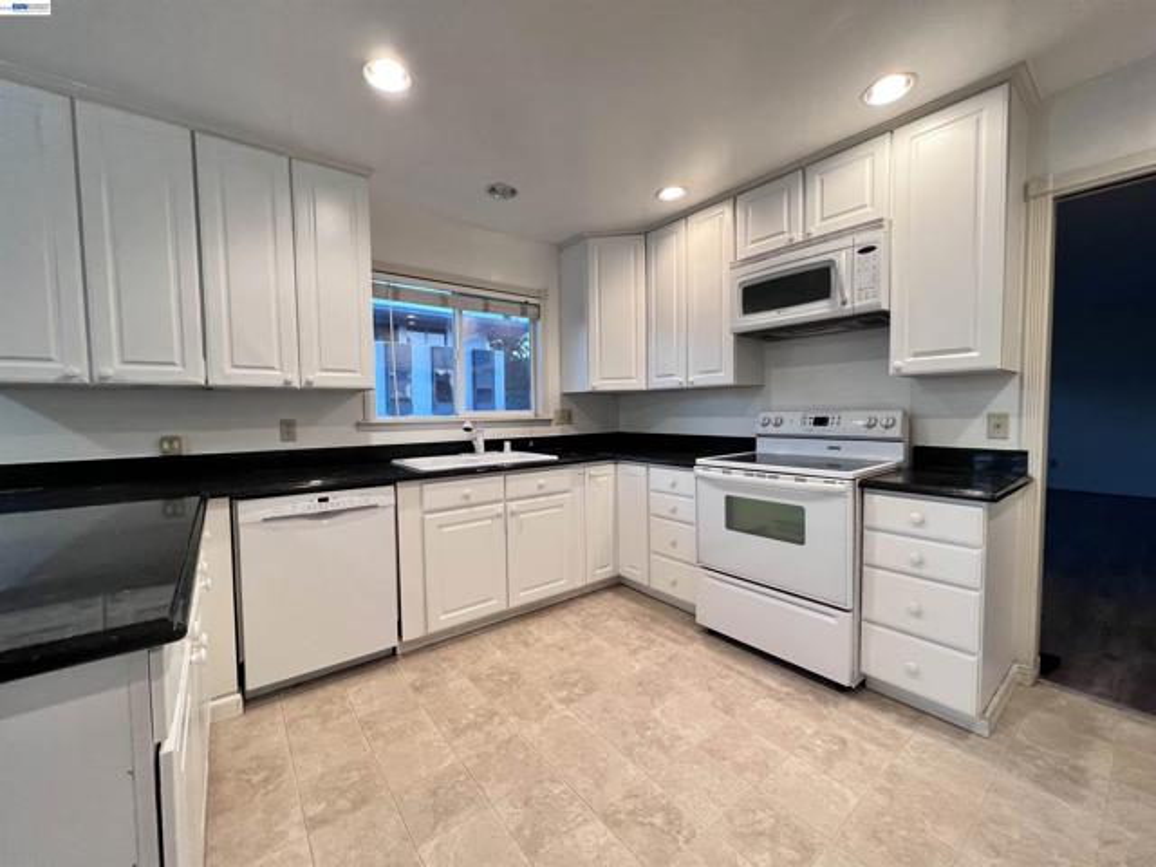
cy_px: 434
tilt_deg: -3.2
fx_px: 434
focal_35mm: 13
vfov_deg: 89.9
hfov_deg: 106.2
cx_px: 578
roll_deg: +0.1
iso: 250
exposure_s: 1/120
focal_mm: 1.57
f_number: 1.8
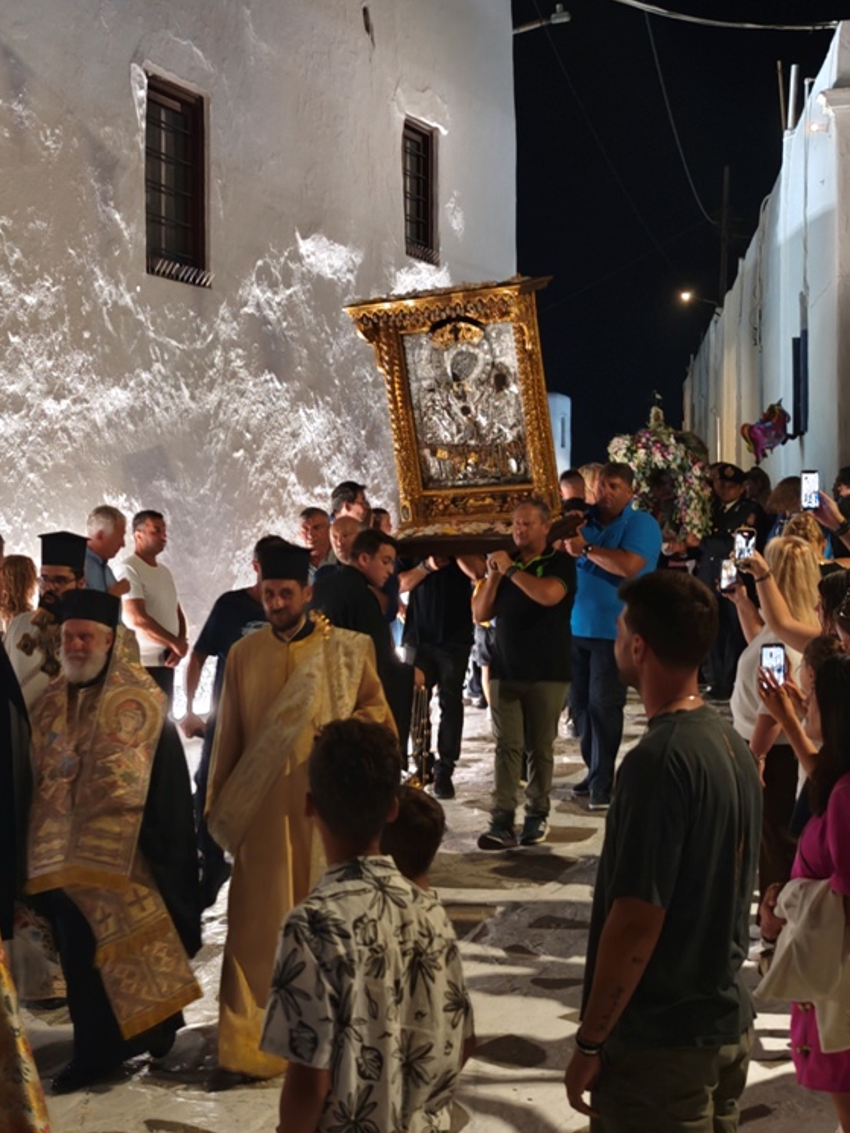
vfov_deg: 34.9
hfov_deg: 26.1
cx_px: 179
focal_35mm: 55
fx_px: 1800
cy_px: 564
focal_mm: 8.72
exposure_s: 1/33.3
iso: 2500
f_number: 1.63
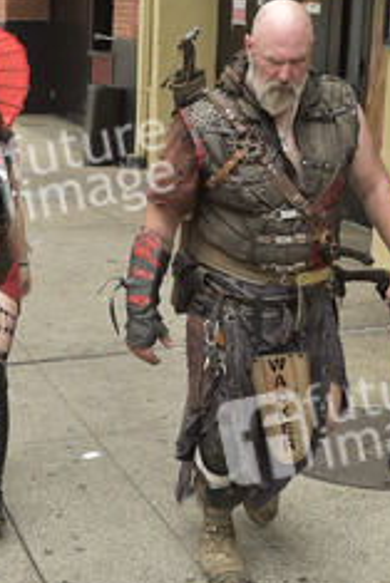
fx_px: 746
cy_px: 303
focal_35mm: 46
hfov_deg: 29.0
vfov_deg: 42.7
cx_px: 120
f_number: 6.3
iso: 320
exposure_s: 1/250
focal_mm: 27
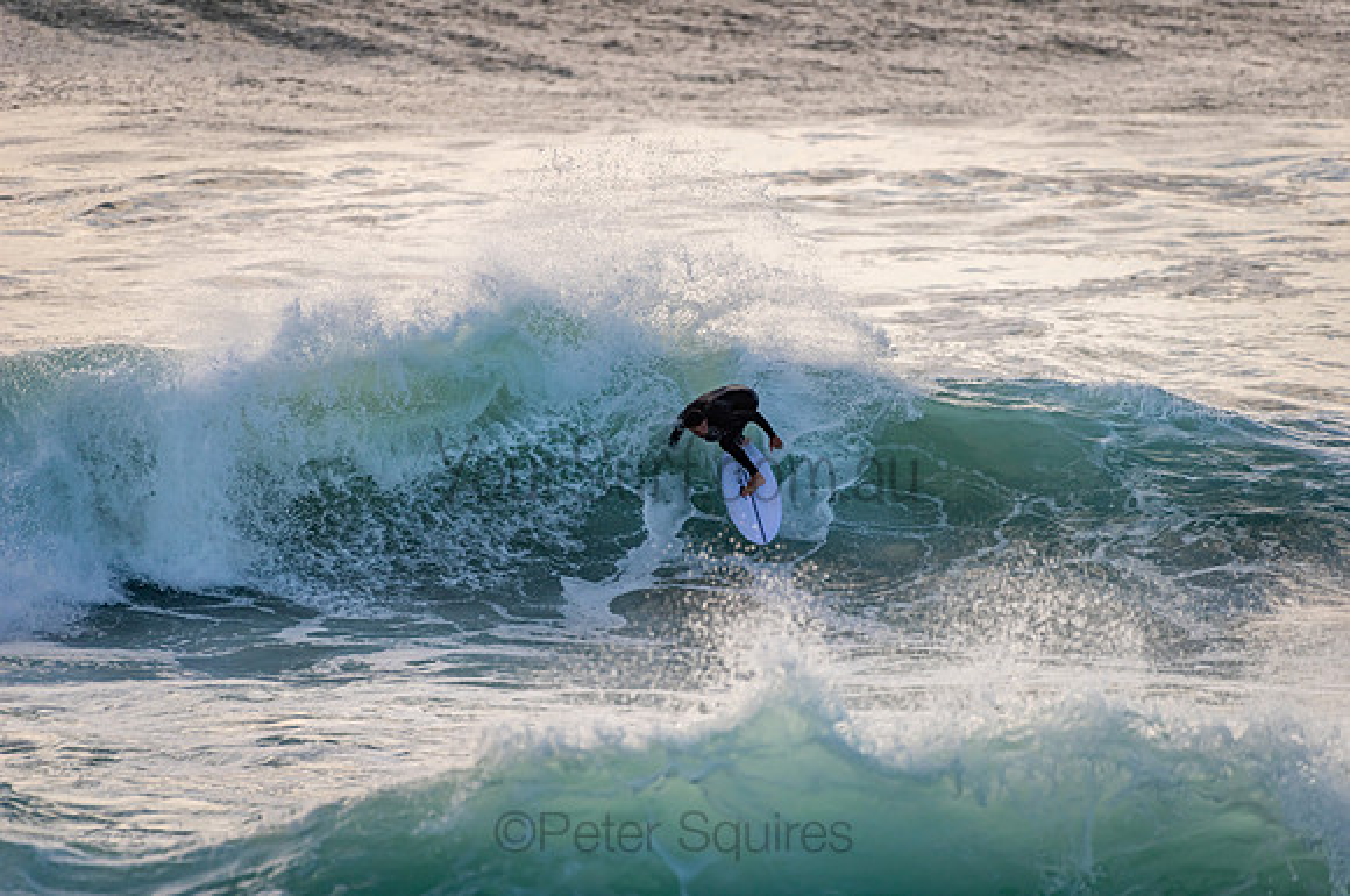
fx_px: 18752
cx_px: 675
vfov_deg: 2.7
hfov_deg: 4.1
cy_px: 448
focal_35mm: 501
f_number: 5.6
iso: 250
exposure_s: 1/2000
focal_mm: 500
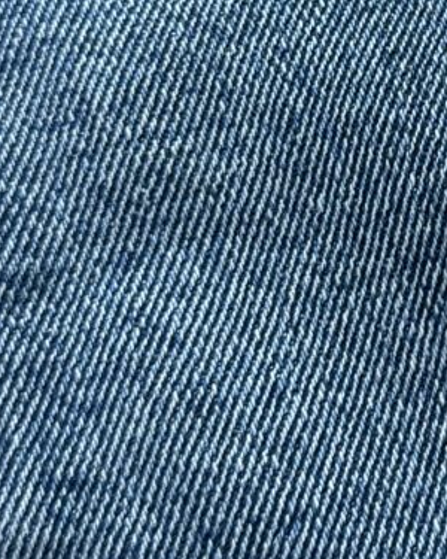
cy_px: 22
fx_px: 2117
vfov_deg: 14.8
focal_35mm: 128
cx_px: 699
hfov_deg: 11.5
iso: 125
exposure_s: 1/121
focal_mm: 6.76
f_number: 1.78
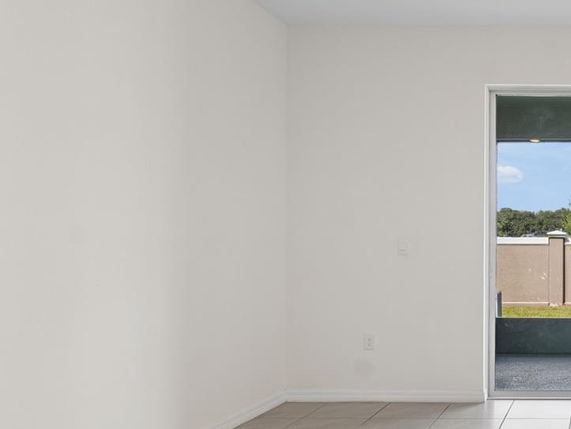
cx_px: 601
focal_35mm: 32
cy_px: 233
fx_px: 528
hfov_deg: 45.4
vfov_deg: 44.1
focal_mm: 10
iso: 100
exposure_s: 1/5
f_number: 7.1
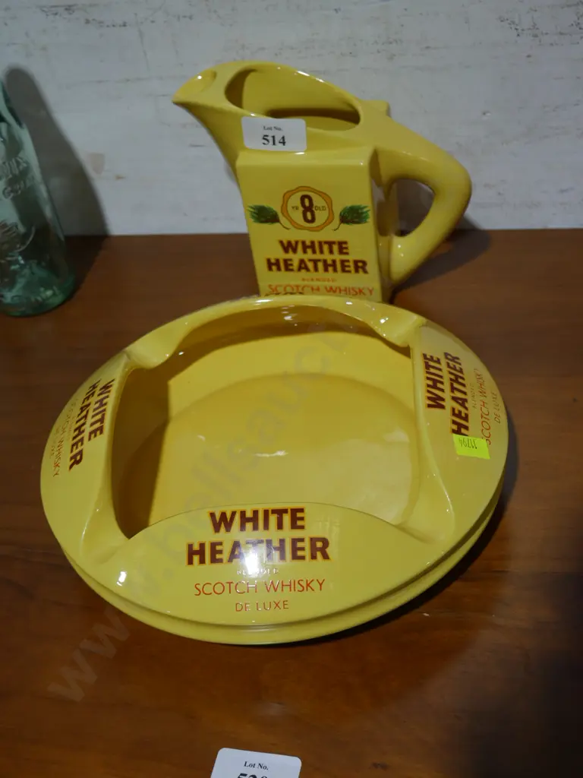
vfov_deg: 39.7
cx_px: 292
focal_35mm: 48
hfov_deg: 30.3
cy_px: 389
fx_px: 1078
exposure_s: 1/60
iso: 250
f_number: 5.2
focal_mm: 24
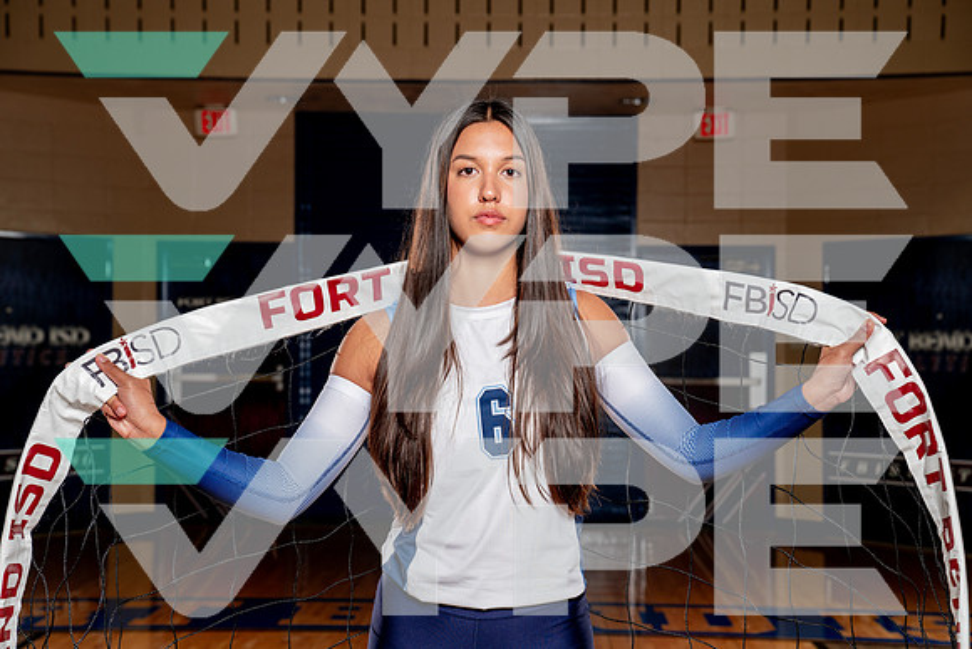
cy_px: 324
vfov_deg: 22.3
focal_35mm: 61
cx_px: 486
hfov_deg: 32.9
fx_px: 1647
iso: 200
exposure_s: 1/250
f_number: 5.6
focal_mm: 61
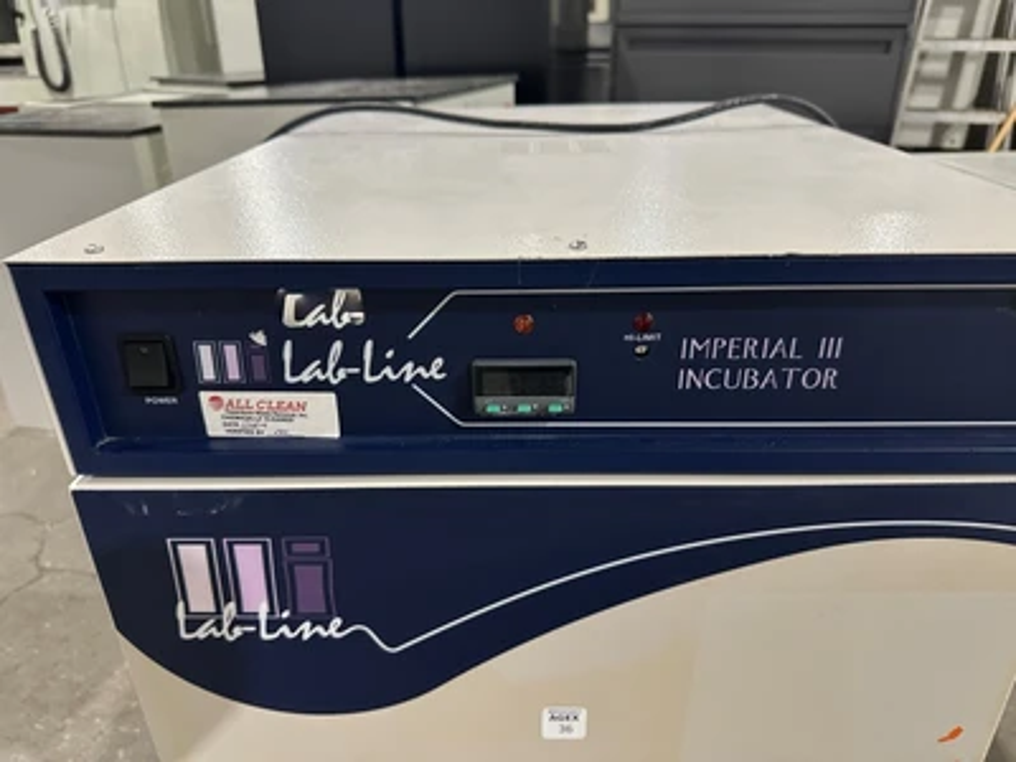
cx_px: 508
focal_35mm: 24
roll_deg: +0.3
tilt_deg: -26.4
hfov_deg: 71.6
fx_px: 704
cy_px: 381
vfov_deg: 56.8
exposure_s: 1/60
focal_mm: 6.86
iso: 320
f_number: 1.78
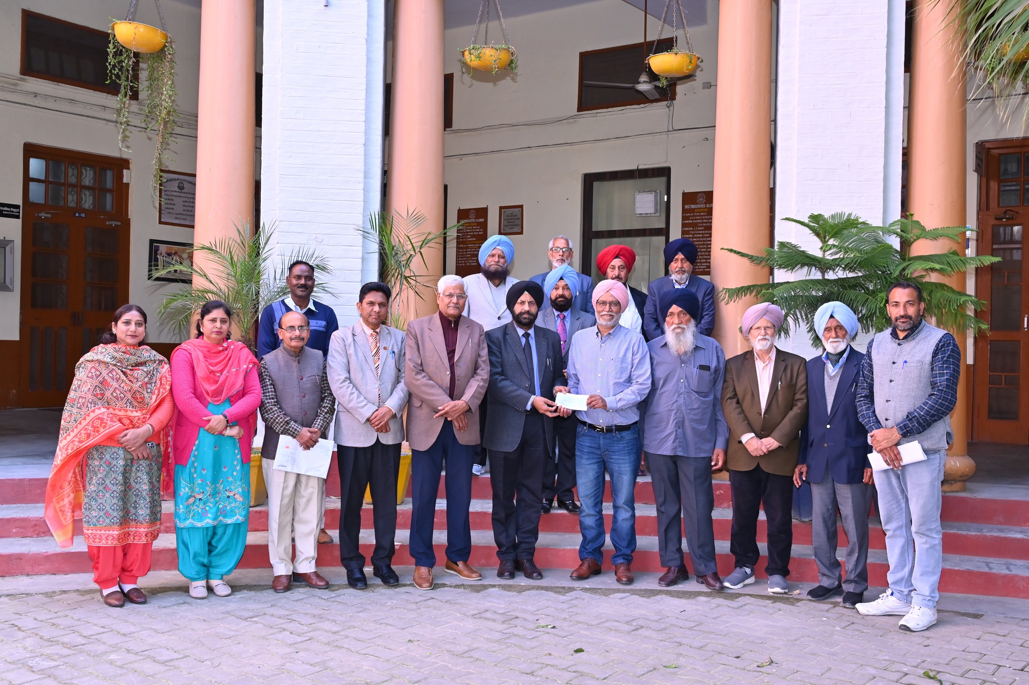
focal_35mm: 38
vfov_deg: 35.0
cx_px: 514
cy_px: 342
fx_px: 1086
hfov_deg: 50.7
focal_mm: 38
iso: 1000
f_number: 8
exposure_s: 1/125
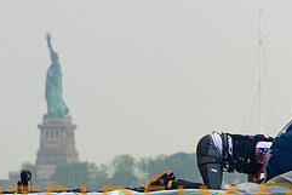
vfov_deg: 3.7
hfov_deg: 5.5
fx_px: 3027
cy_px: 194
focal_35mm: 373
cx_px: 185
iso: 400
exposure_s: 1/320
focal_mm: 155
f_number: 5.6
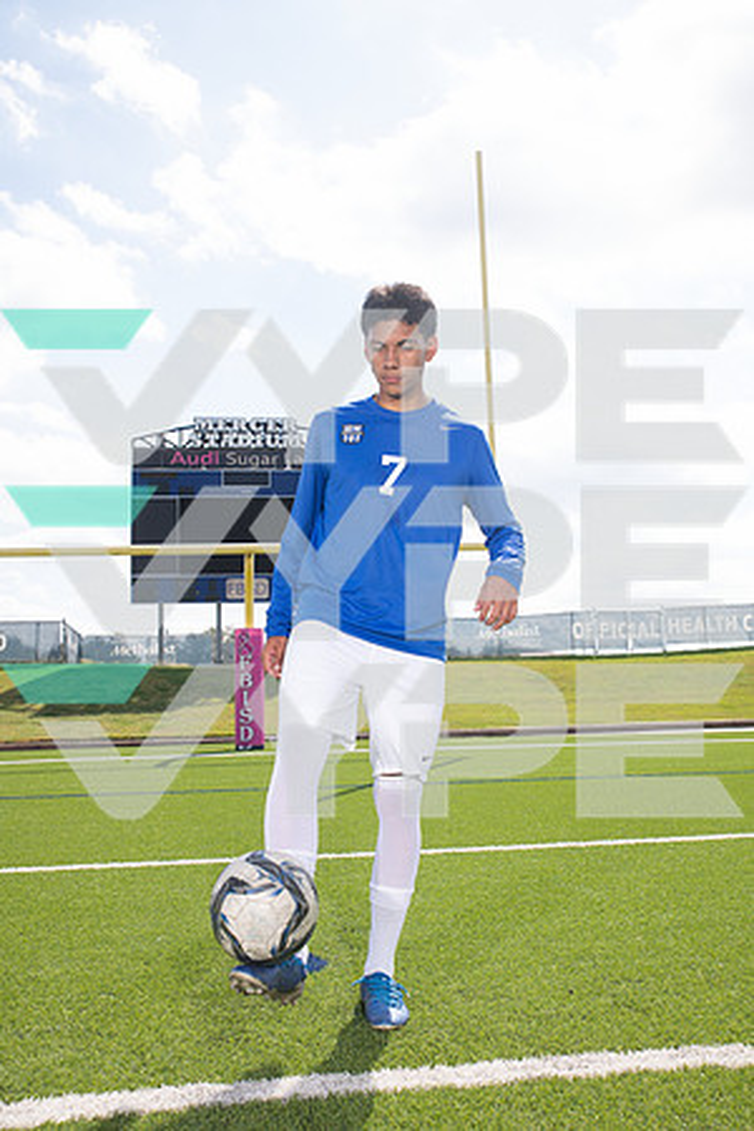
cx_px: 377
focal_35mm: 32
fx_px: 1005
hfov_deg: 41.1
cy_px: 566
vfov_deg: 58.7
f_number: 7.1
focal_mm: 32
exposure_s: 1/320
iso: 125
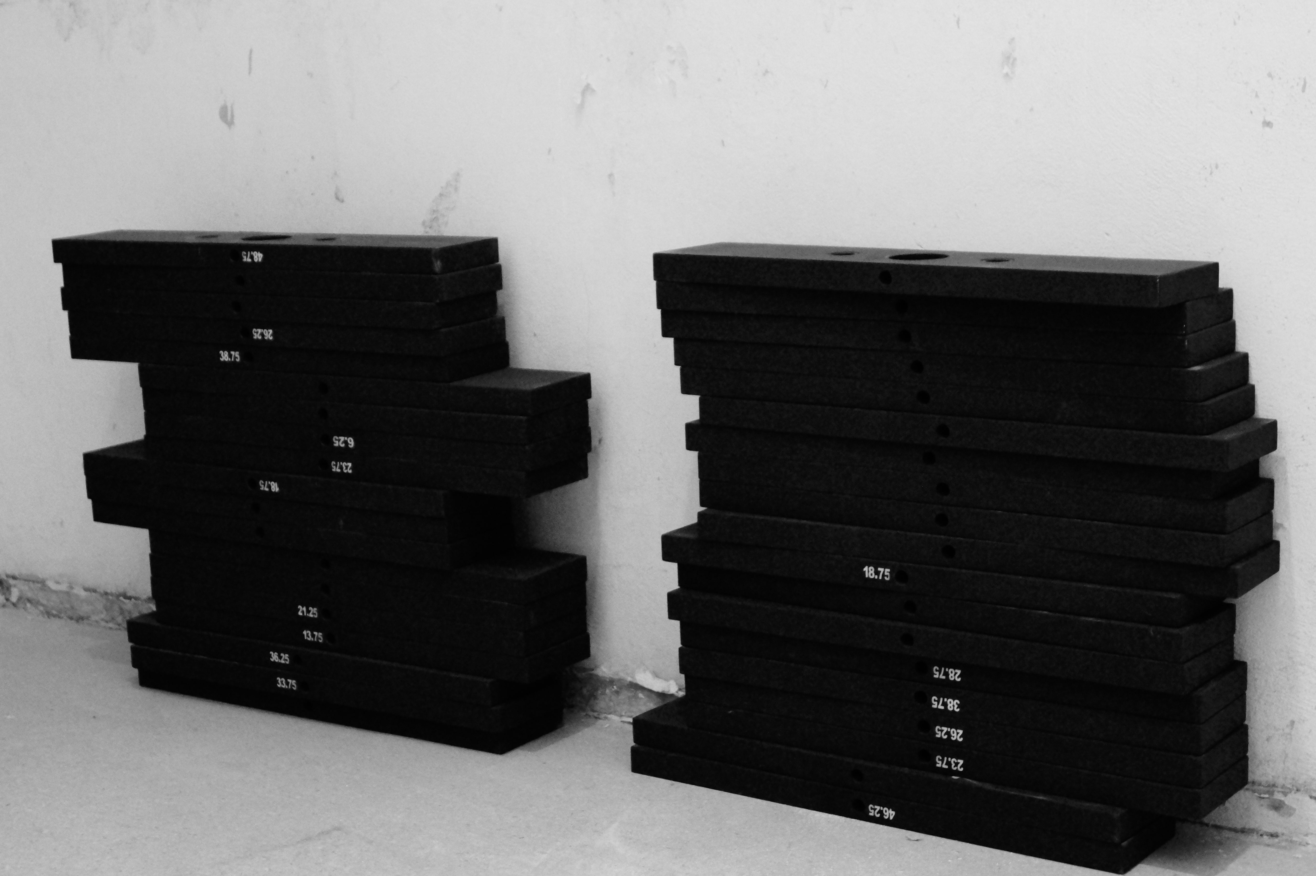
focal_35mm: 60
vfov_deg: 22.6
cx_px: 658
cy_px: 438
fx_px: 2192
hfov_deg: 33.4
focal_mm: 40
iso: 3200
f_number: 5.6
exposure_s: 1/8
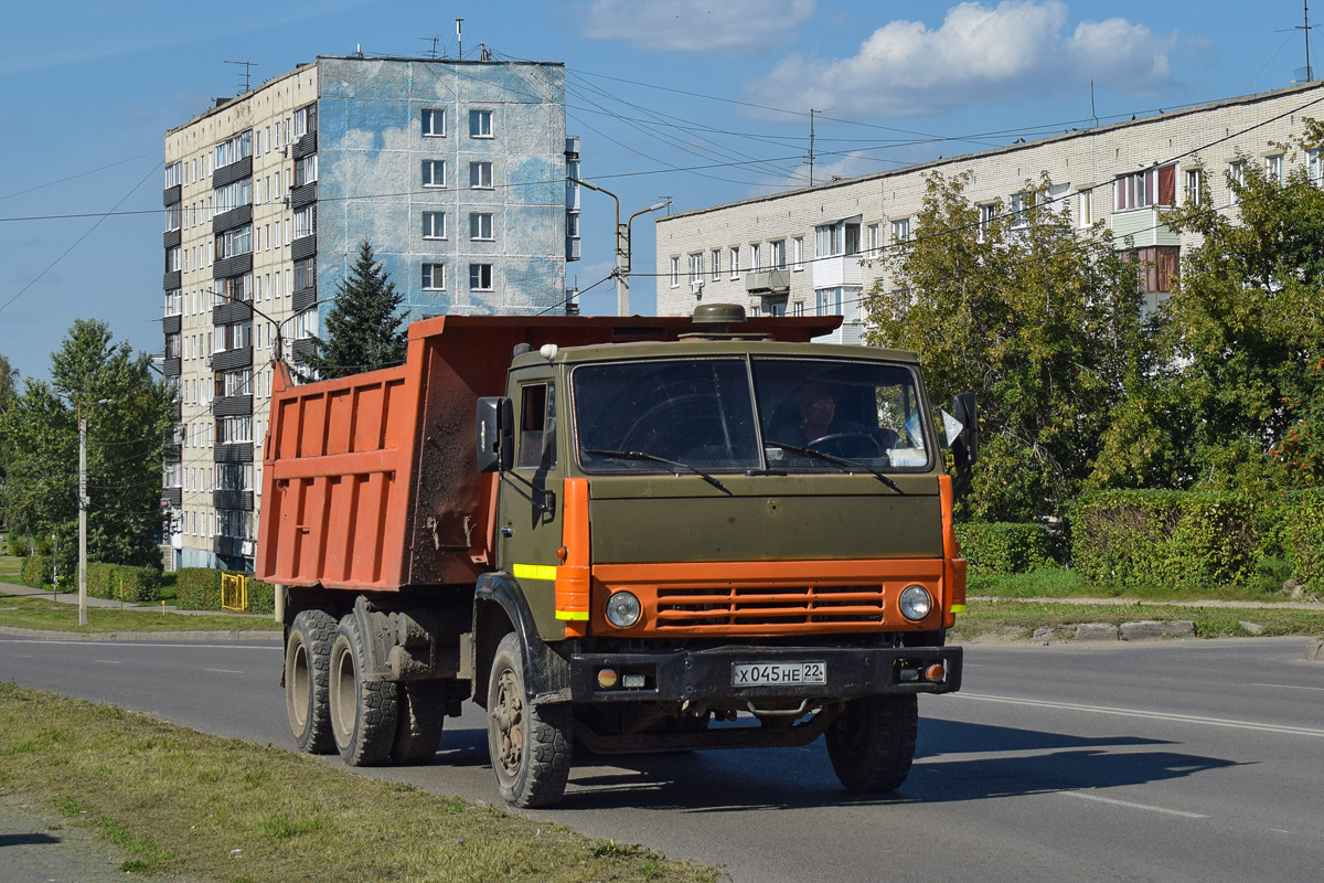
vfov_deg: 19.7
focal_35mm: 69
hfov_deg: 29.2
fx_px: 2537
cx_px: 662
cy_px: 442
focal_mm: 46
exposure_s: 1/1250
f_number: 7.1
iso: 200
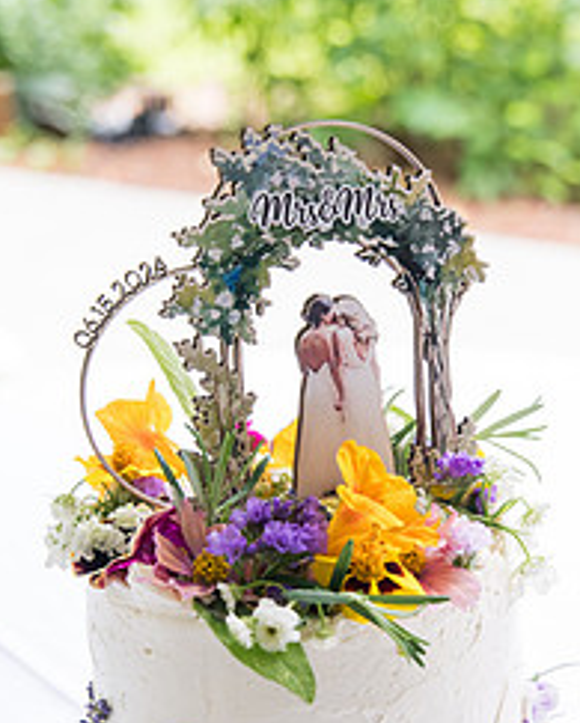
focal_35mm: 66
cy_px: 527
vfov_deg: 28.3
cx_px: 360
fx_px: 1414
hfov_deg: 23.1
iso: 1250
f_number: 4
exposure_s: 1/320
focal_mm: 38
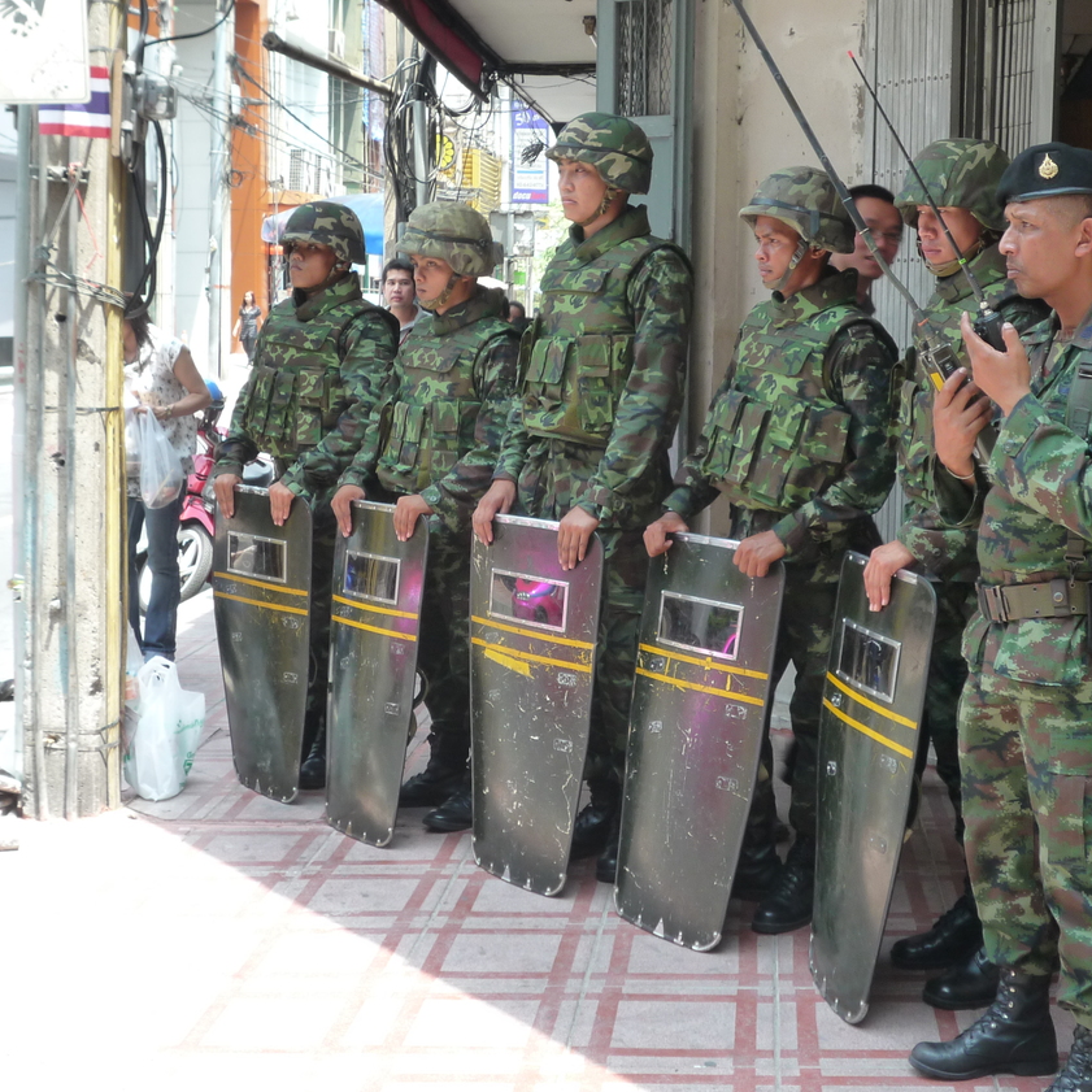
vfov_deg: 32.2
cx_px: 714
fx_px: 1892
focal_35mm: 53
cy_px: 519
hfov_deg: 32.0
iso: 160
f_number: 4.1
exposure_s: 1/100
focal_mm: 7.3
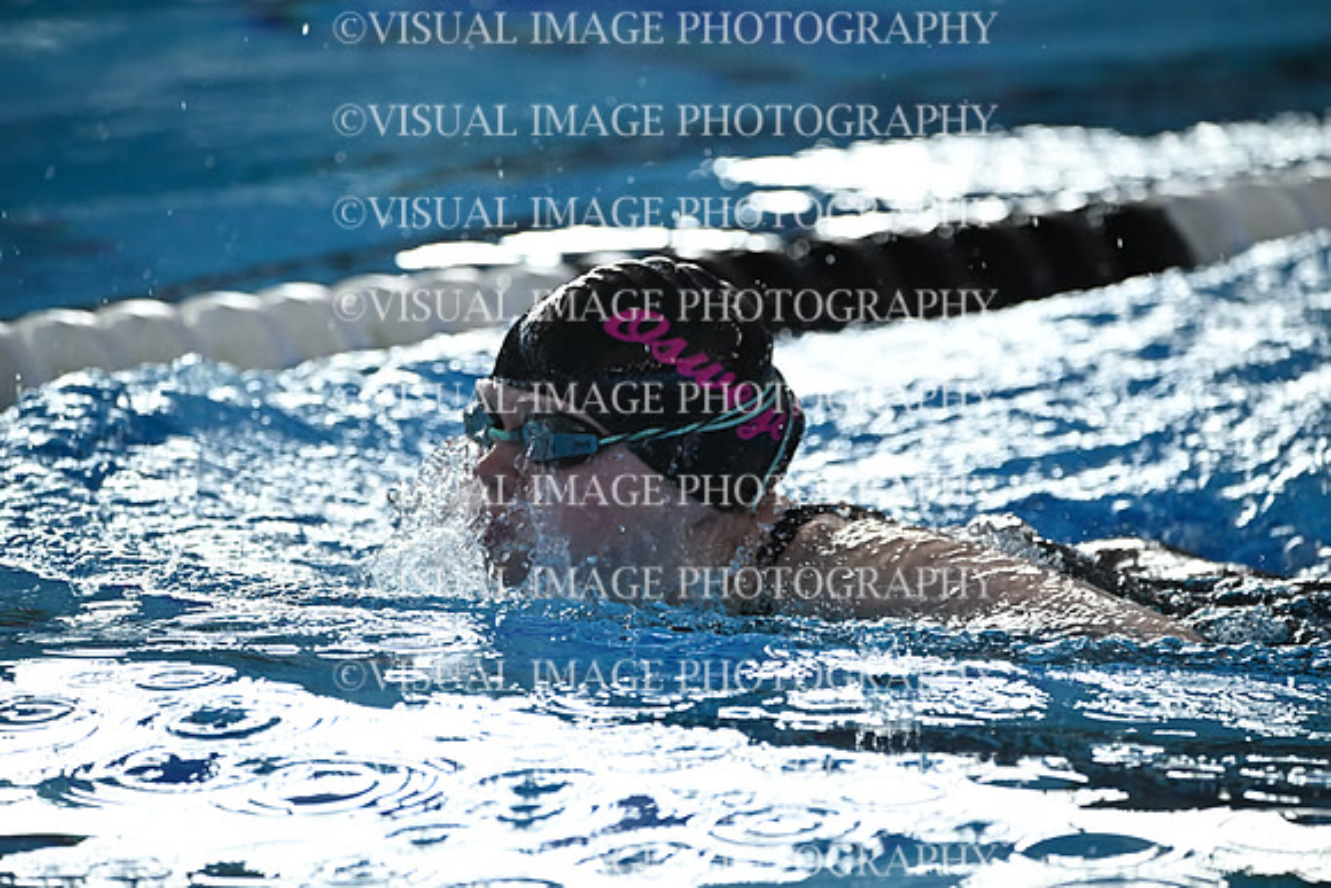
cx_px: 666
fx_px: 14422
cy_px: 444
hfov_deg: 5.3
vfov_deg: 3.5
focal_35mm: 390
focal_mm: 390
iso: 2000
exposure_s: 1/1000
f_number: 6.3
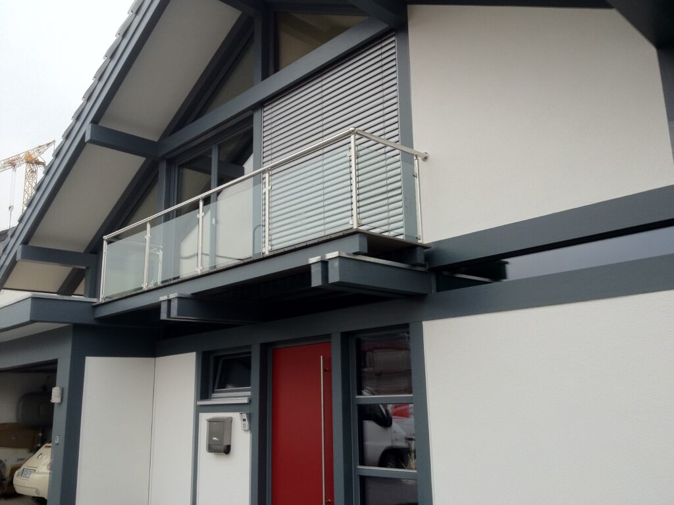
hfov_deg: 52.6
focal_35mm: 35
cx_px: 337
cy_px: 252
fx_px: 681
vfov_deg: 40.7
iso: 64
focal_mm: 4.28
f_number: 2.4
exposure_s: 1/280
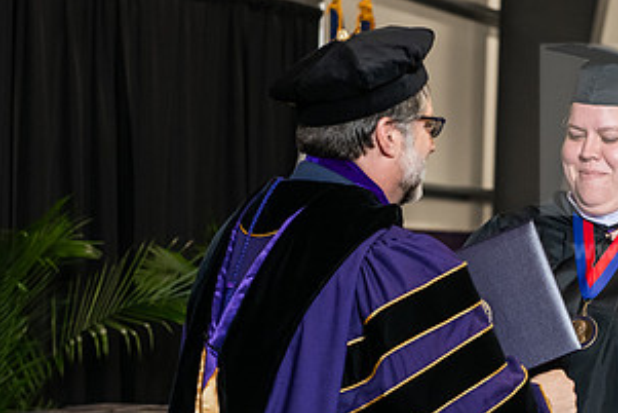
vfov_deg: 10.2
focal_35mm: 135
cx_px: 478
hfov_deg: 15.1
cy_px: 293
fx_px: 2319
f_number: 5
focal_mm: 70
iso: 2000
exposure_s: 1/200
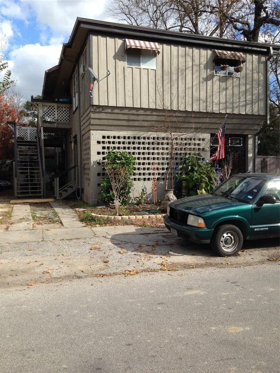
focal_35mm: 33
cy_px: 186
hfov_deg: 42.9
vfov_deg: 55.4
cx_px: 140
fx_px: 356
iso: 50
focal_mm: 4.12
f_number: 2.4
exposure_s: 1/903
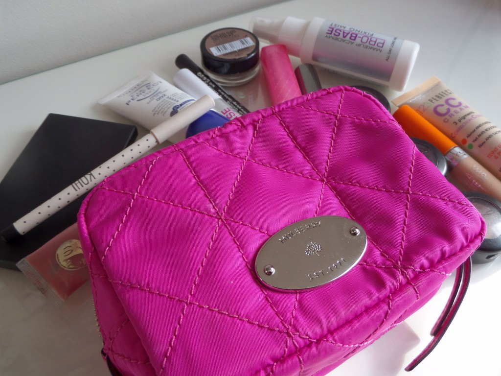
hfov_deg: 56.8
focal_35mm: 32
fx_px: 463
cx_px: 250
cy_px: 188
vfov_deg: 44.2
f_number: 3.4
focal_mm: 5.3
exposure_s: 1/60
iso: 100
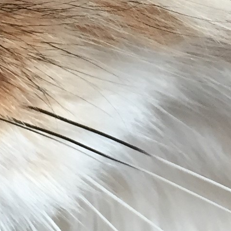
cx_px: -48
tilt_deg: -3.8
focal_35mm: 174
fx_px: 1314
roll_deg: -3.1
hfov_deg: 9.9
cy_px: -163
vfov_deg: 9.6
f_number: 2.2
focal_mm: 4.15
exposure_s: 1/33
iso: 40
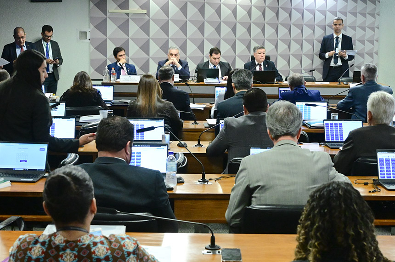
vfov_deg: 29.7
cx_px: 198
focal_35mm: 45
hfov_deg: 43.7
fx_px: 493
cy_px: 131
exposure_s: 1/160
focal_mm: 30
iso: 4000
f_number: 5
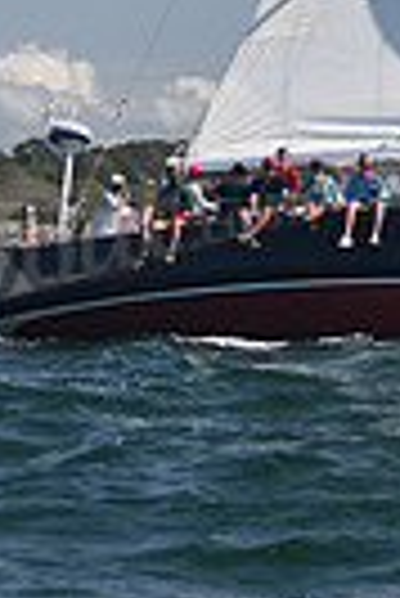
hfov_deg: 4.5
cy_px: -481
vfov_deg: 6.6
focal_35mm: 305
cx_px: 533
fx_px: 5070
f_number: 4.5
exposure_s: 1/1250
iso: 250
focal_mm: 70
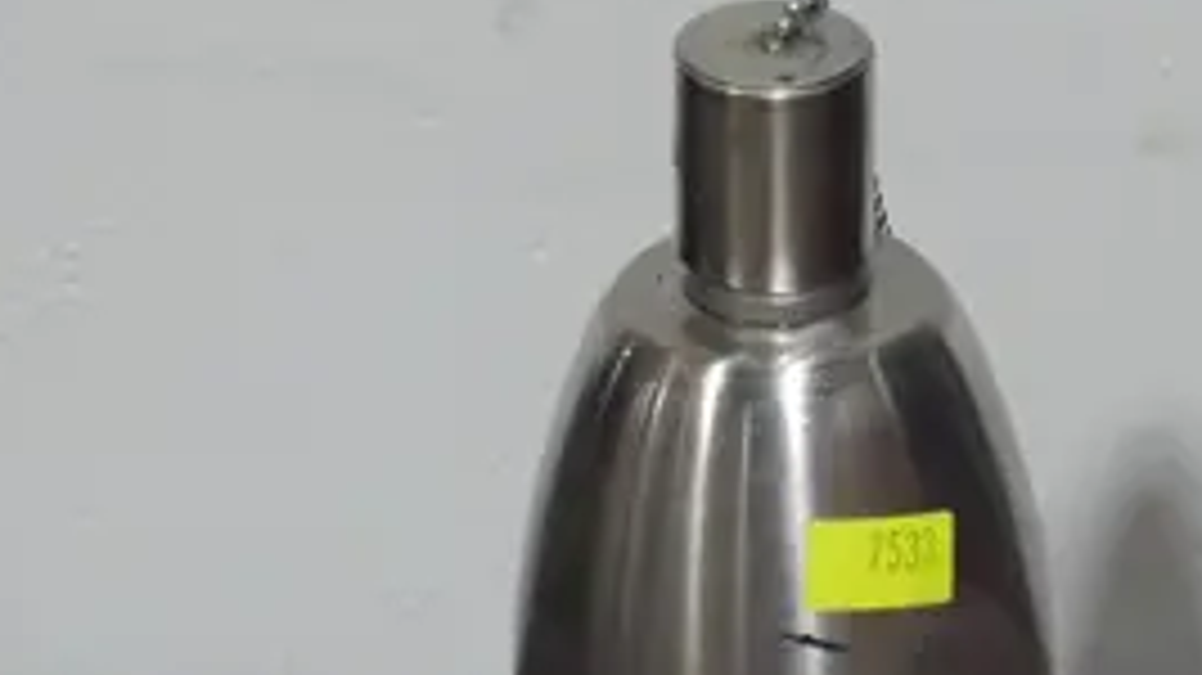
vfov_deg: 9.0
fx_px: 4270
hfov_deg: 15.7
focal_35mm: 134
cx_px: 1175
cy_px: 529
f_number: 3.6
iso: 200
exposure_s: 1/60
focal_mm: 16
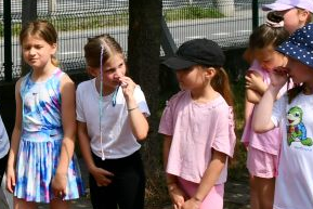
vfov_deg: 12.0
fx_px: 974
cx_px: -135
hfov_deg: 16.8
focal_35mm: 112
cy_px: -22
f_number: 10
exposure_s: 1/250
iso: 100
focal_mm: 18
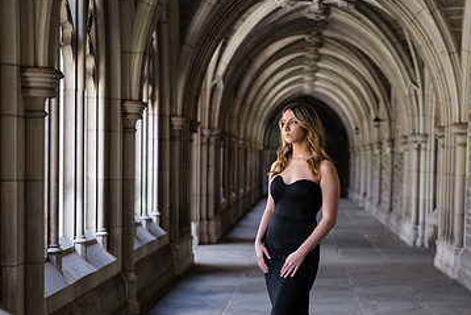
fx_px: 1060
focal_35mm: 81
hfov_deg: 24.7
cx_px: 362
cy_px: 237
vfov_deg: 16.8
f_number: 1.8
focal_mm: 50
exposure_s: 1/200
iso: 125
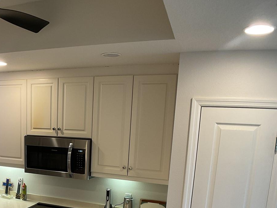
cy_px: 178
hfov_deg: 36.9
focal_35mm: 51
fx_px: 408
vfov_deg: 27.7
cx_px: 79
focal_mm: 3
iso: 50
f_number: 1.8
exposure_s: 1/60
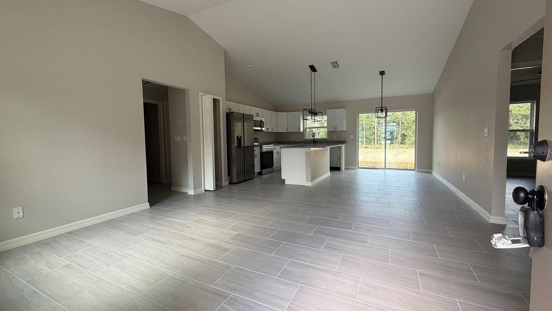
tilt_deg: -2.3
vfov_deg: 67.1
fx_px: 234
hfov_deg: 99.4
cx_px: 273
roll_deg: +1.3
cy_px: 152
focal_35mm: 16
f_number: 2.2
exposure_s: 1/109
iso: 64
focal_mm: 2.22
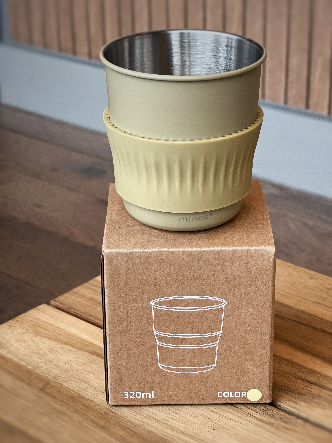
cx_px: 166
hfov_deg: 19.1
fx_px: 985
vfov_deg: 25.3
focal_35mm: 77
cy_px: 222
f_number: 2.8
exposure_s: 1/121
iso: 100
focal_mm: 9
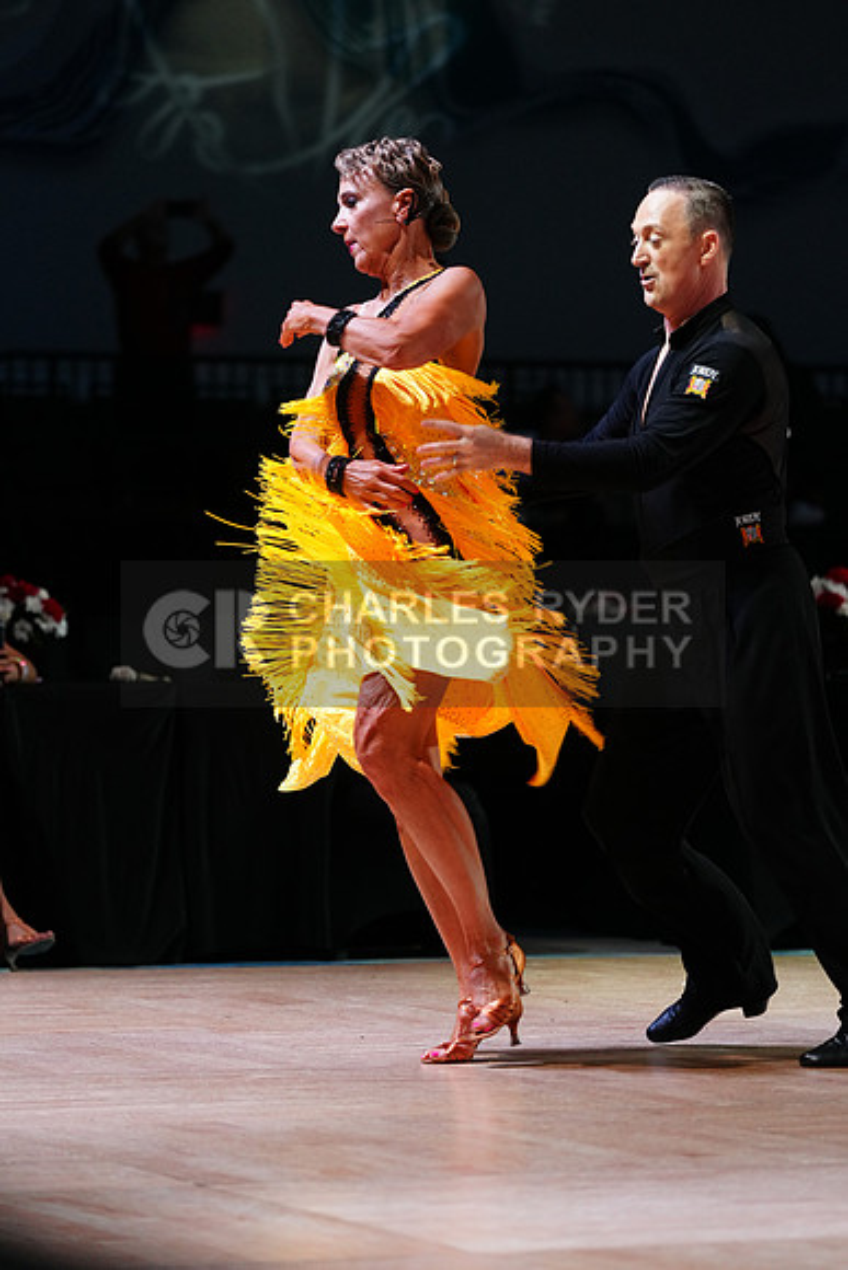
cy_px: 635
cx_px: 424
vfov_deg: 11.7
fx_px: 6214
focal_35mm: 176
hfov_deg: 7.8
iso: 2500
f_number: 4
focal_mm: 176
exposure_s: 1/320
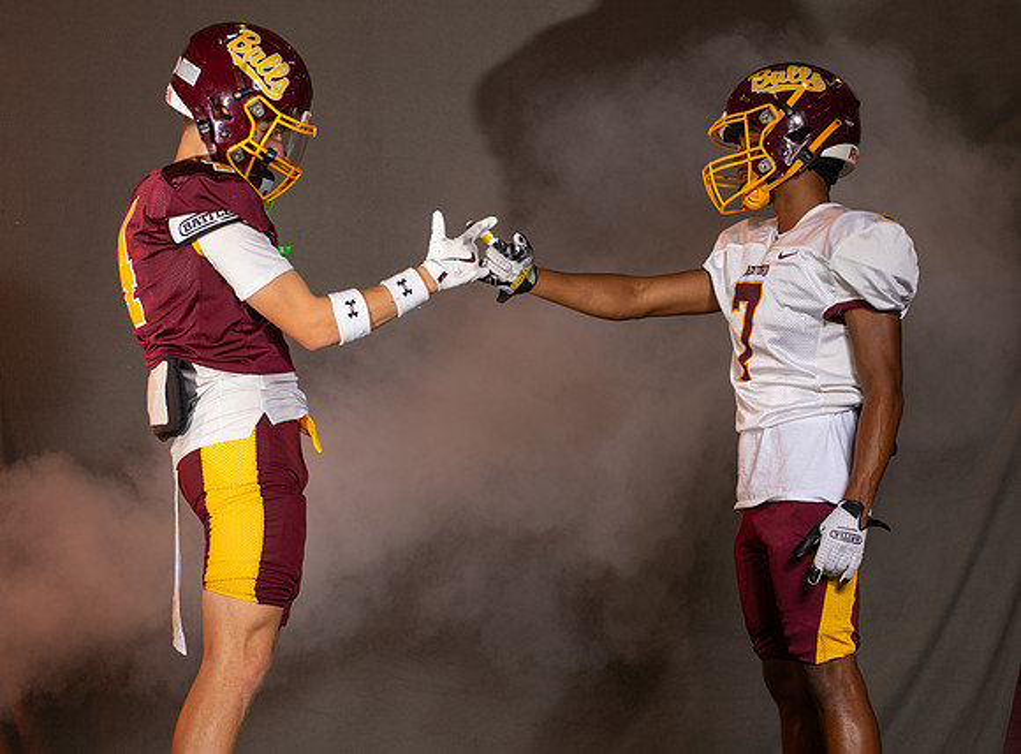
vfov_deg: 13.1
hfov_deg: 17.7
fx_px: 3283
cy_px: 402
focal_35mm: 112
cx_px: 583
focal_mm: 60
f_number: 5.6
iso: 80
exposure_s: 1/125
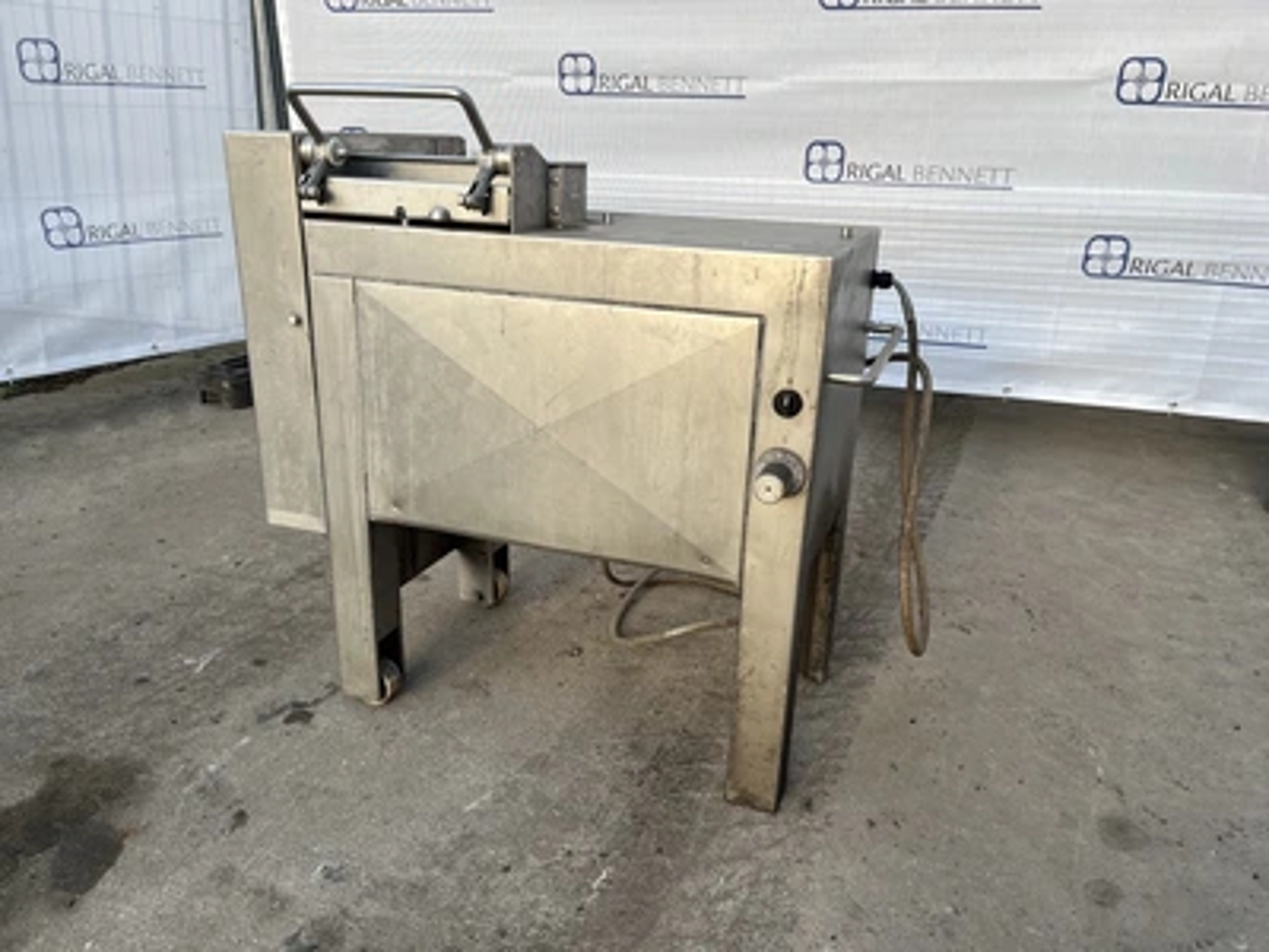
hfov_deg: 67.3
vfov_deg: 53.1
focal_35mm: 26
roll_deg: -2.2
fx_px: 953
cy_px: 476
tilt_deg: -16.7
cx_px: 634
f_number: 1.6
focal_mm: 5.1
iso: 50
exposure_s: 1/424
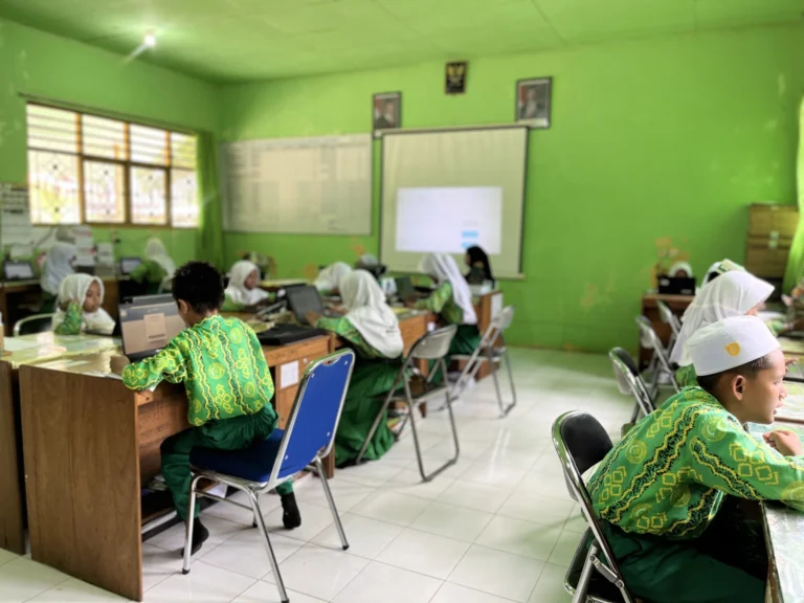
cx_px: 402
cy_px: 302
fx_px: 604
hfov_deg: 67.3
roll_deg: -0.1
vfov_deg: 53.1
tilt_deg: -5.9
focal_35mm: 26
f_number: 1.6
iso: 125
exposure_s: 1/100
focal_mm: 5.1
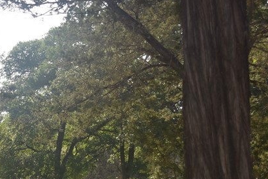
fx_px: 826
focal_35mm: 111
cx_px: -4
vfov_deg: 12.2
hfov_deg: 17.9
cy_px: 193
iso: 100
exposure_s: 1/200
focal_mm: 28
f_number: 5.6
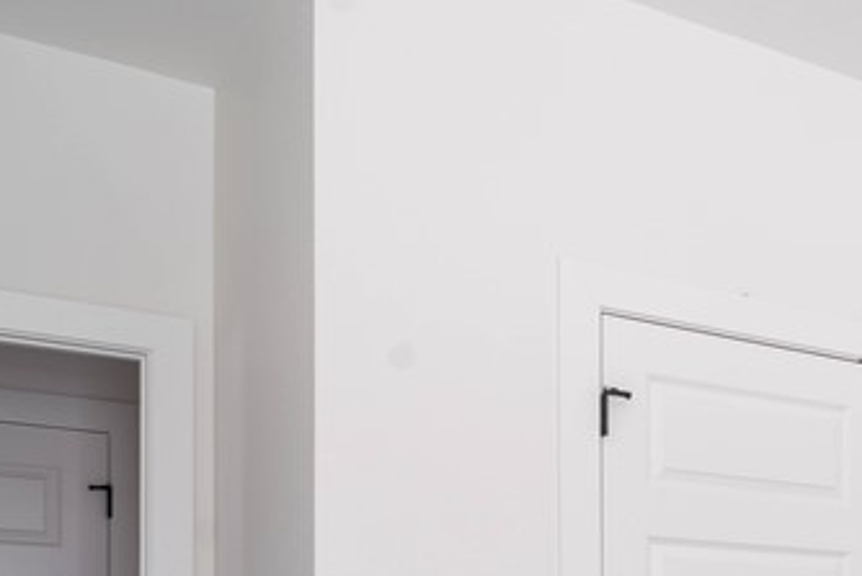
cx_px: 952
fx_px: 1246
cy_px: 765
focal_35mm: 52
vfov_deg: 22.9
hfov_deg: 33.3
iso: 100
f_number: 8
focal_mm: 16
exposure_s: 1/10
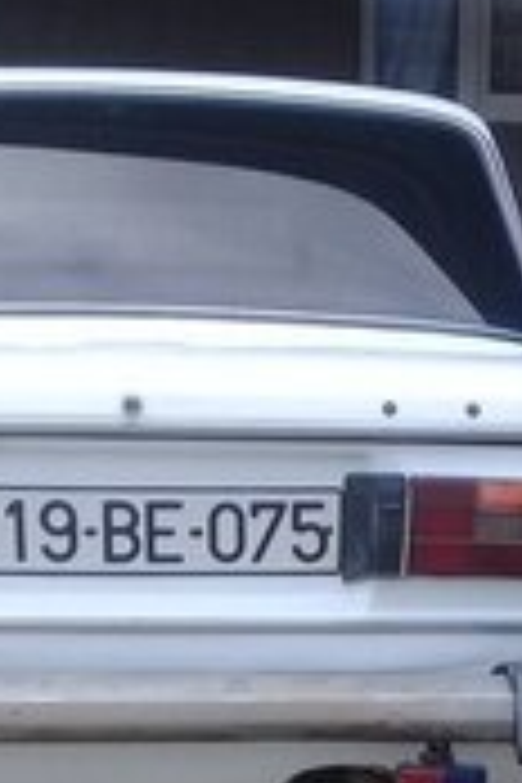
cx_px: 374
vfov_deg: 21.0
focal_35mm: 92
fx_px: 2001
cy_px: 864
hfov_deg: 14.8
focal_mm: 3.3
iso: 50
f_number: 2.2
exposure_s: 1/212
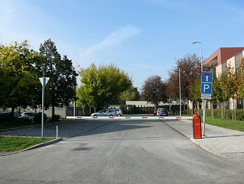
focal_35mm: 35
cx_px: 122
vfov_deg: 40.7
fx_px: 247
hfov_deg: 52.6
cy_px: 92
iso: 100
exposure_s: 1/500
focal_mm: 7.4
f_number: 5.6
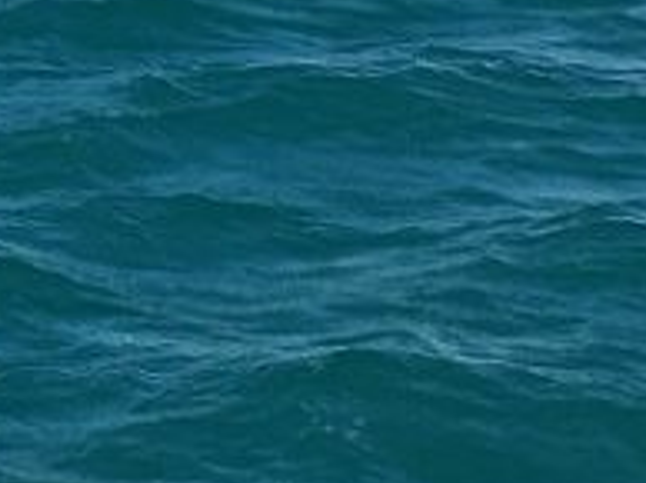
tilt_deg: +1.6
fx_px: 3262
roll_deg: +0.2
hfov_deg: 11.0
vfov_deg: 8.0
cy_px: -510
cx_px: -230
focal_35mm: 175
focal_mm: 4.15
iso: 25
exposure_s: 1/3344
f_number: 2.2
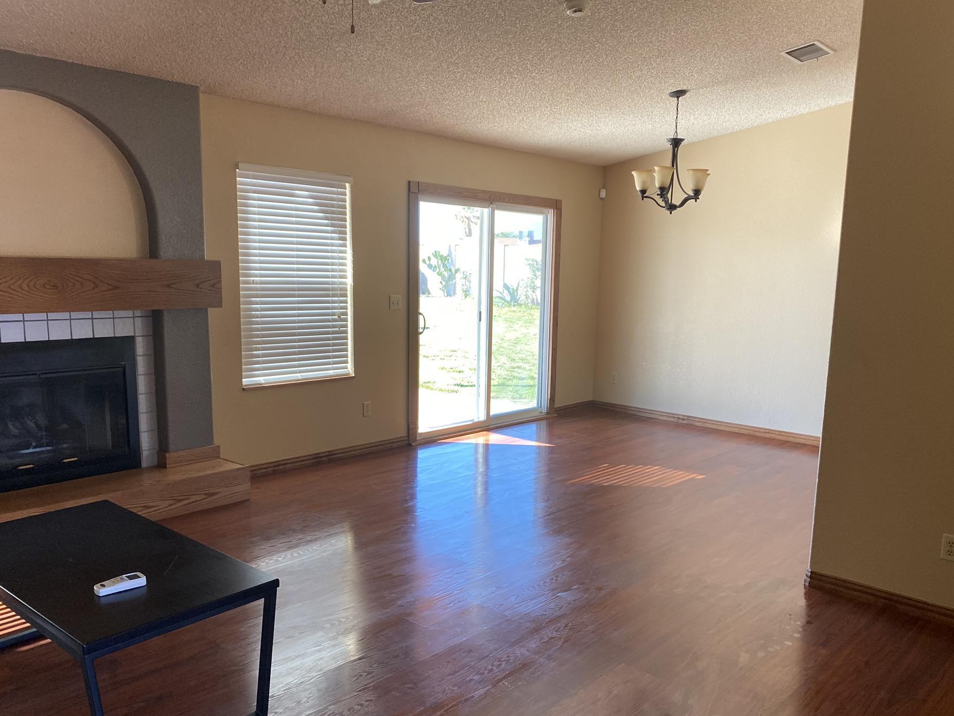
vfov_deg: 48.1
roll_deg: -1.7
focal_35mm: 29
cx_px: 528
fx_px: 799
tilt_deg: -9.0
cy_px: 399
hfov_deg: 61.5
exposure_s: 1/121
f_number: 1.8
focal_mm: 4.25
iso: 100
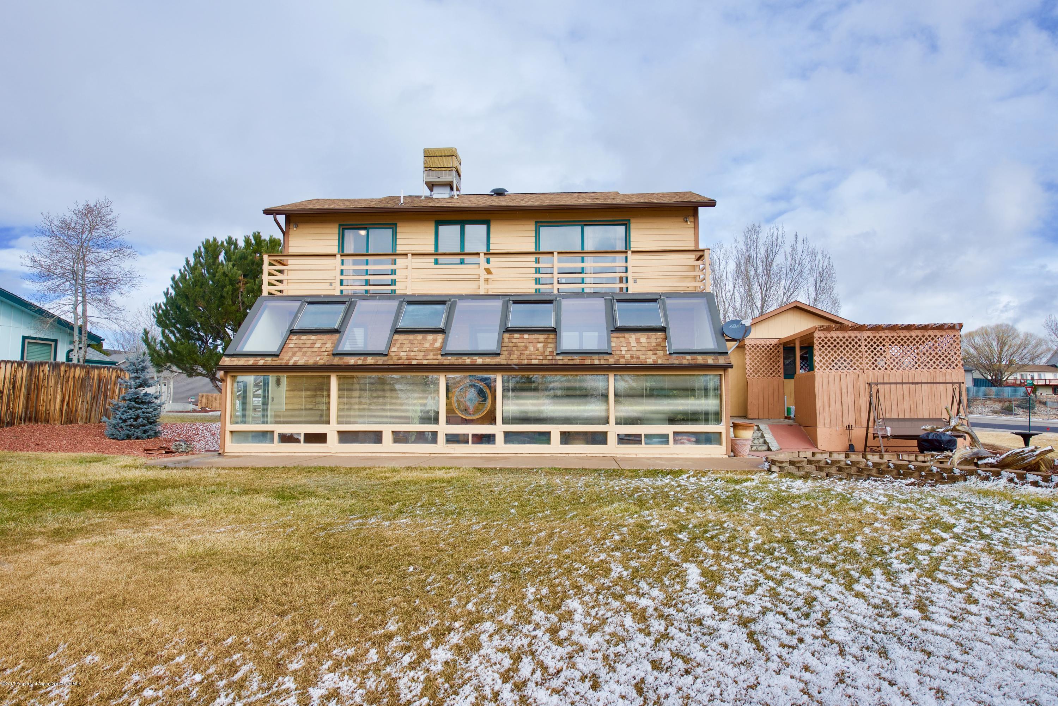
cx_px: 529
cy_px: 353
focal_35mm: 23
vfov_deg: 55.1
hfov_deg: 76.1
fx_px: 676
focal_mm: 23
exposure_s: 1/400
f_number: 10
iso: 200
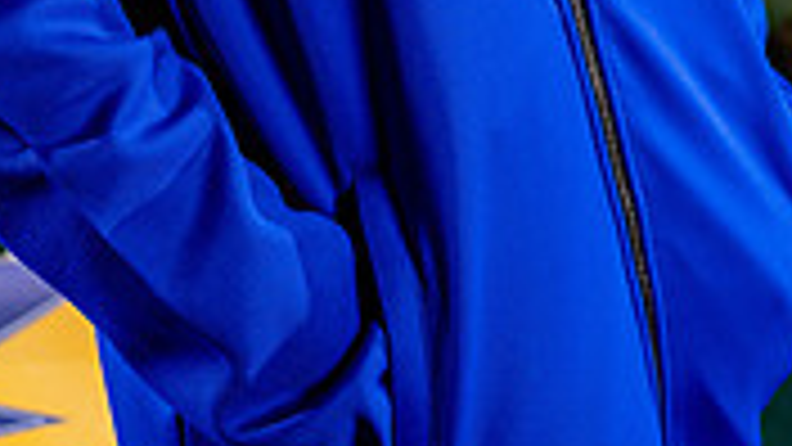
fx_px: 2079
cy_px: -527
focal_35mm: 99
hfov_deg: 21.4
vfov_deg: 10.8
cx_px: 216
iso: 400
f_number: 4
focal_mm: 37
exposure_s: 1/200
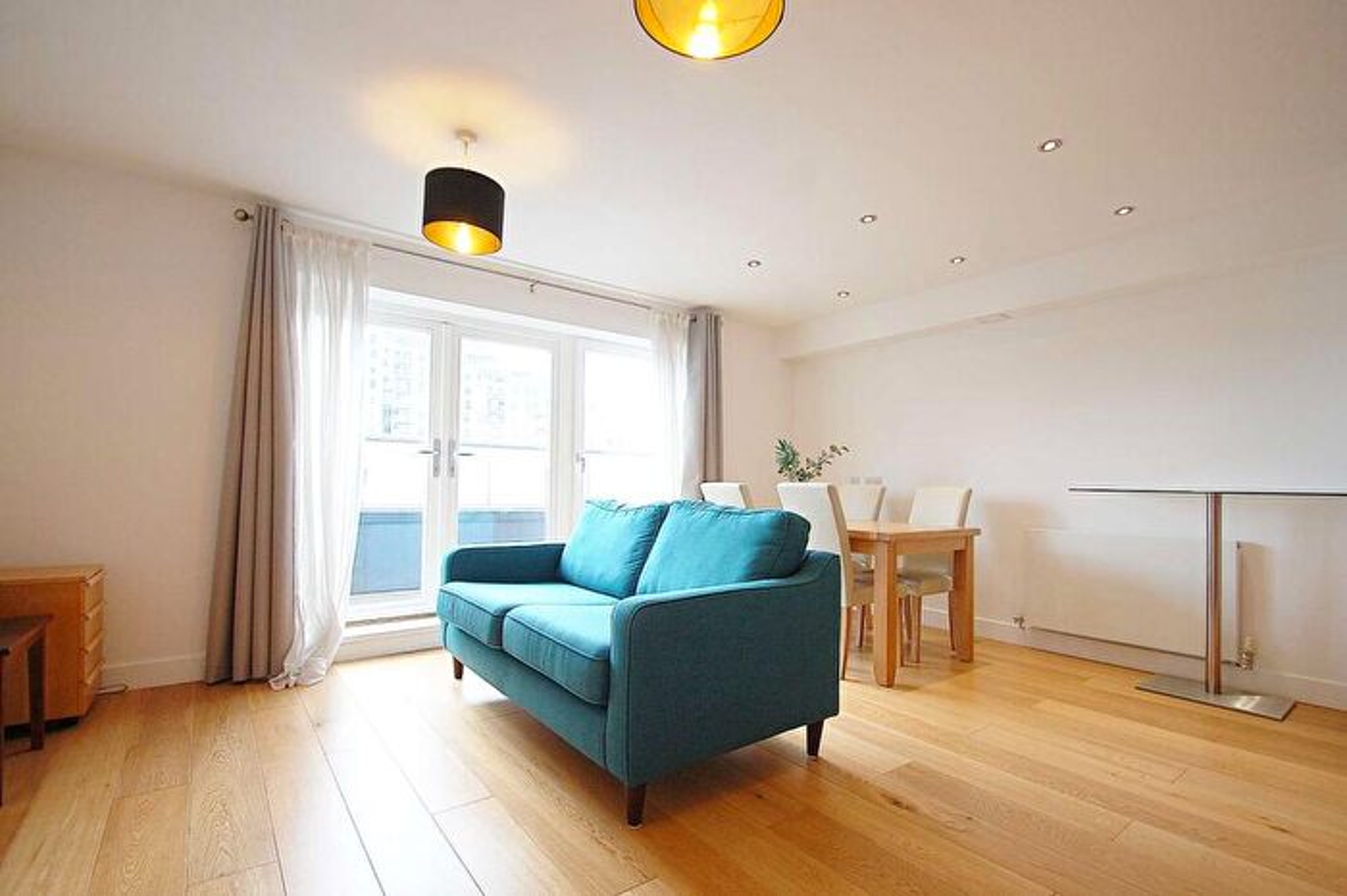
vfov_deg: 77.3
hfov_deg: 100.4
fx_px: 561
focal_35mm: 15
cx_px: 674
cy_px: 448
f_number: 5
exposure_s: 1/100
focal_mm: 10
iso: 200
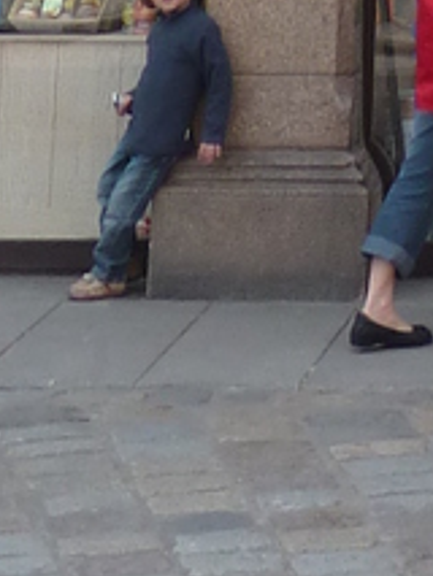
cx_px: 850
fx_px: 3132
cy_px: -1339
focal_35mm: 188
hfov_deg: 7.6
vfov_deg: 8.3
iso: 80
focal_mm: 4.1
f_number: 4
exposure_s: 1/160
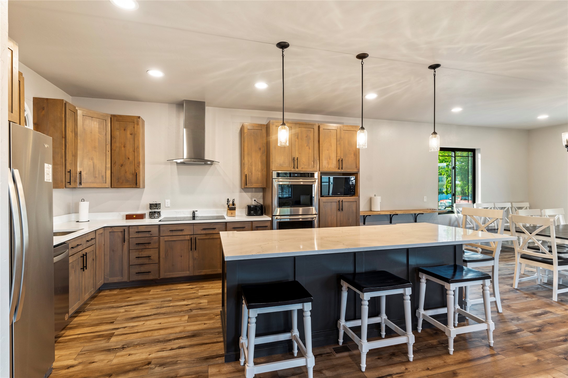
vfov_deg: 70.4
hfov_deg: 93.3
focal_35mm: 17
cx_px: 284
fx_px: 268
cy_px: 189
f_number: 7.1
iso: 640
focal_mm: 17
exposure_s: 1/2
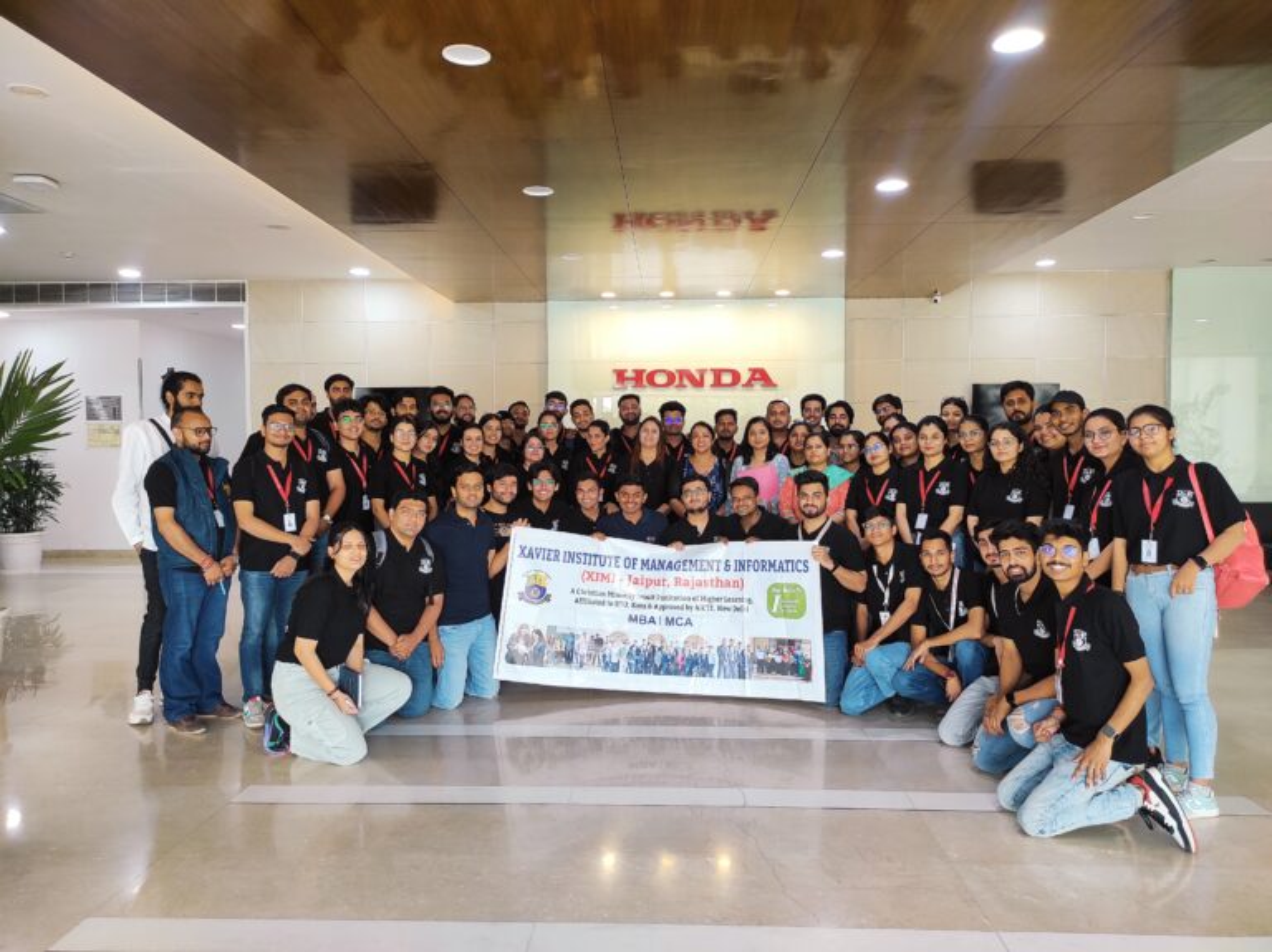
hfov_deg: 69.4
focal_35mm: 25
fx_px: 918
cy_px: 476
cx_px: 636
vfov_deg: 54.8
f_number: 1.89
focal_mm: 5.43
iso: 231
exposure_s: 1/60
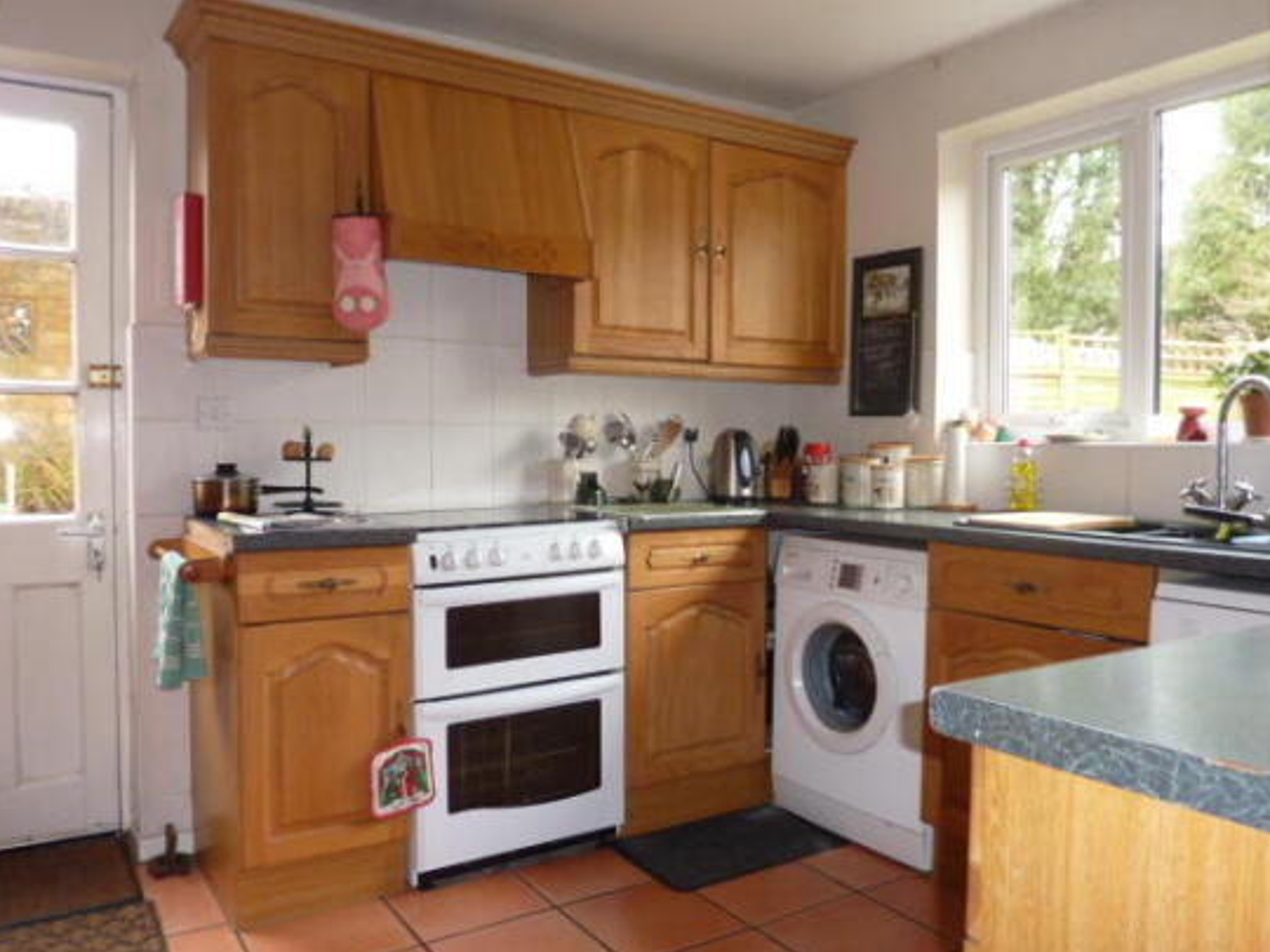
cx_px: 660
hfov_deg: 65.3
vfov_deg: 51.4
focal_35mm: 27
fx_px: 991
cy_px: 476
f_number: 3.3
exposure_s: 1/30
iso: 160
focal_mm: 4.1
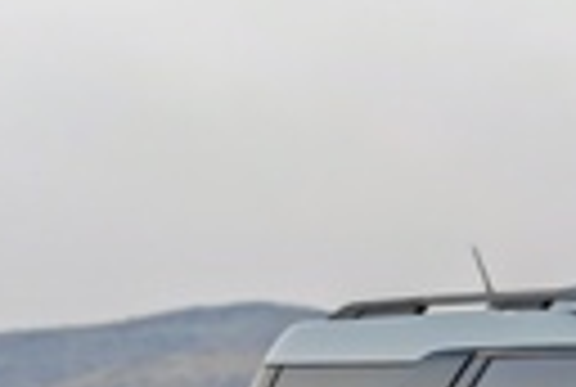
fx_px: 2967
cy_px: 439
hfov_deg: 10.5
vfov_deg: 7.4
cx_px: 997
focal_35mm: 185
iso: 160
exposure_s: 1/100
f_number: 2.4
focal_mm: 5.3
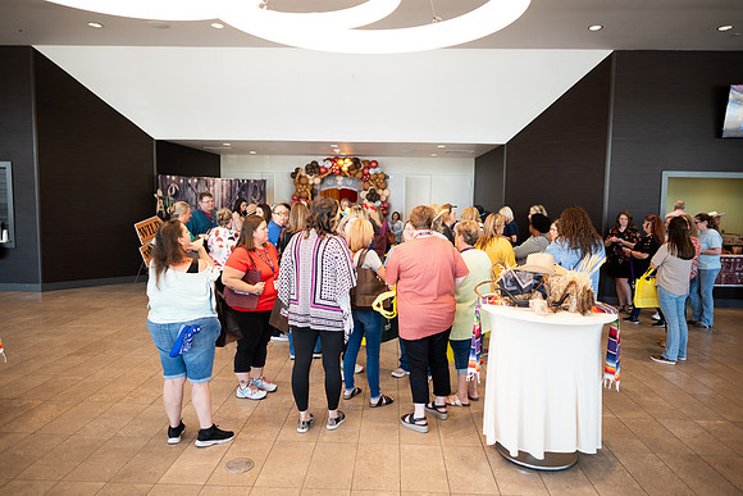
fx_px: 503
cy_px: 248
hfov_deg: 72.9
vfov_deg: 52.5
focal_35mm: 24
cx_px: 375
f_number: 1.8
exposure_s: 1/200
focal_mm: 24
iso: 400
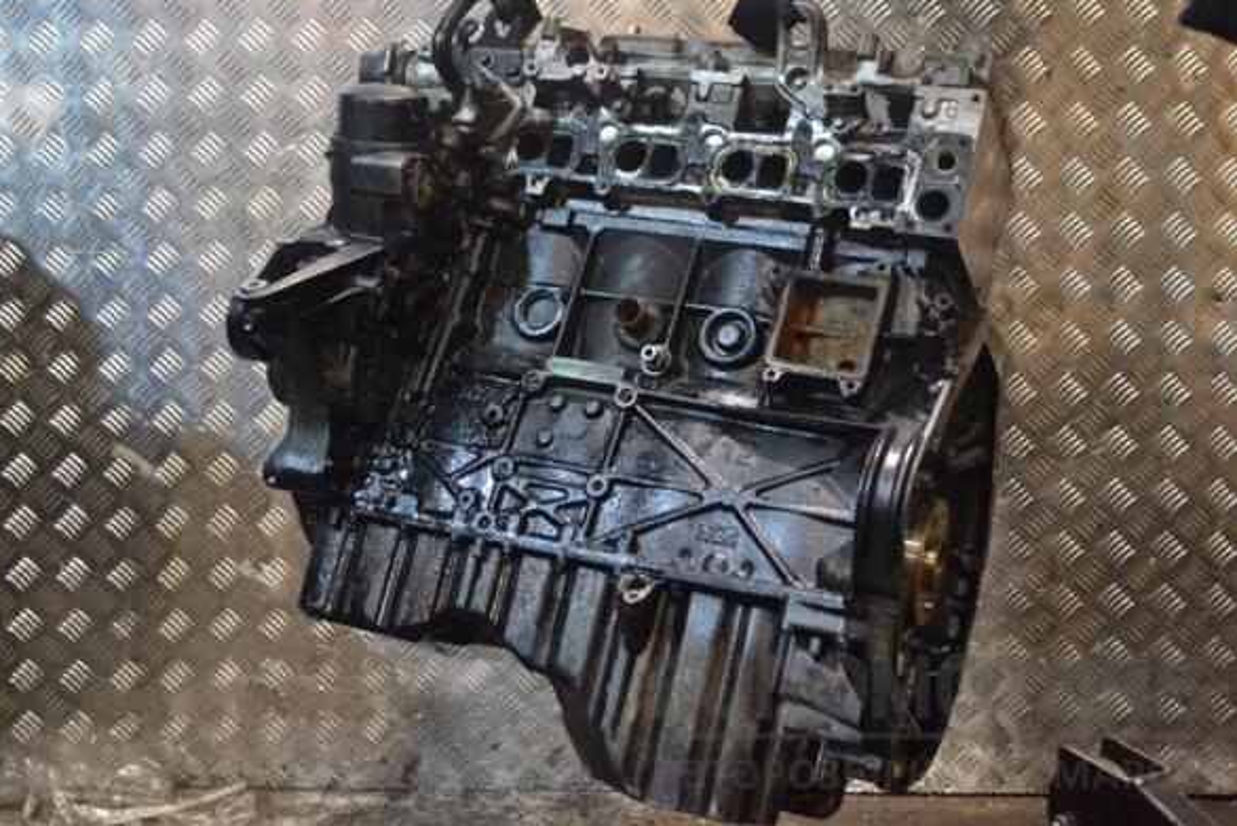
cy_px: 406
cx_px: 612
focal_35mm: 43
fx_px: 1478
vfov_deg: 31.2
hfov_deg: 45.4
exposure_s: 1/80
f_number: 4.5
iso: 3200
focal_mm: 28
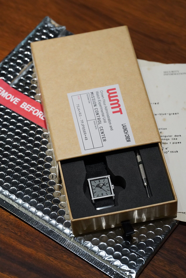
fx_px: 814
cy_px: 139
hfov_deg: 13.0
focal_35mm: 105
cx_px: 93
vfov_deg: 19.5
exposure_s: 1/125
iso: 10000
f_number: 6.3
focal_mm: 105
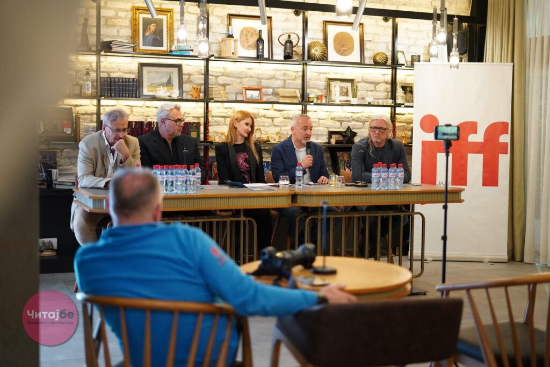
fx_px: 764
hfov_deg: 39.6
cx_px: 275
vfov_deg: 27.0
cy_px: 184
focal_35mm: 50
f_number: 1.8
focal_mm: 50
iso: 2500
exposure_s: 1/160
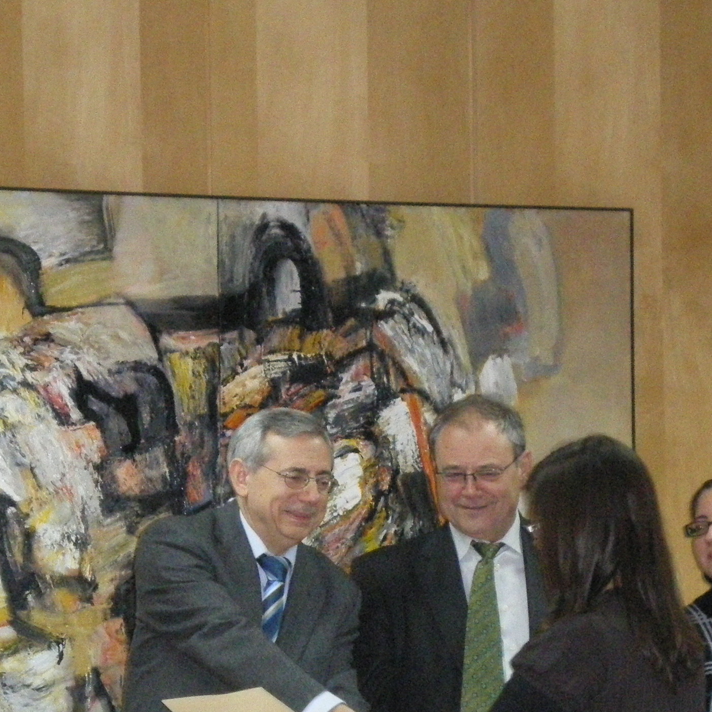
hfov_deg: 12.1
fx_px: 3351
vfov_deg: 12.1
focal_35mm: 144
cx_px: 374
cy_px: 493
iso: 800
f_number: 4.6
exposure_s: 1/60
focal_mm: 12.3
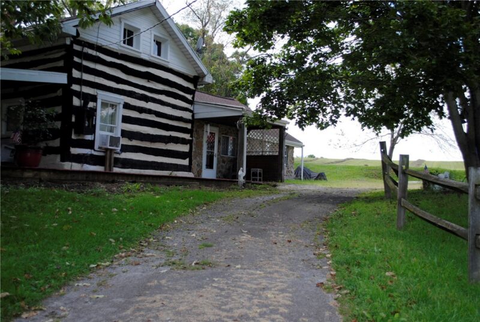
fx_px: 521
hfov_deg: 49.5
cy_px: 161
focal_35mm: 39
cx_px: 240
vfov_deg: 34.4
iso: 100
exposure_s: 1/160
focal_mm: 26
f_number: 4.2
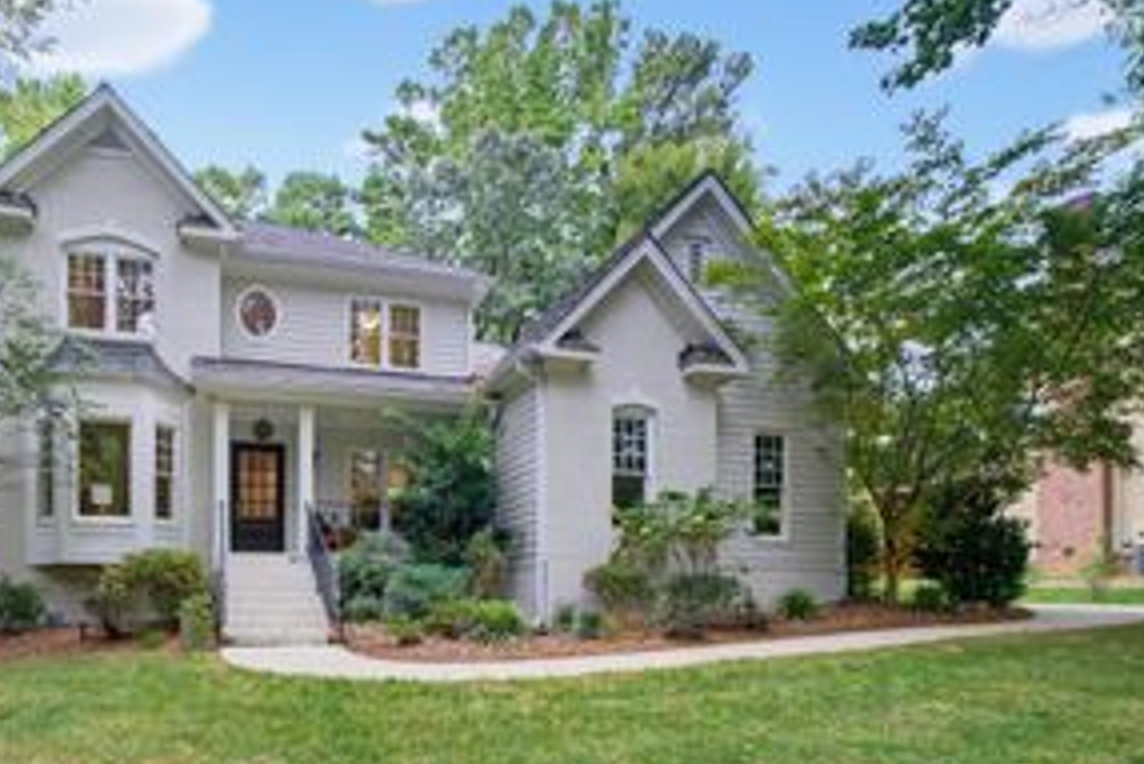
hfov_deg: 78.0
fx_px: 668
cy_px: 592
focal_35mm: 21
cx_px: 364
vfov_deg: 56.0
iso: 800
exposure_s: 1/25
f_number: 7.1
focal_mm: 12
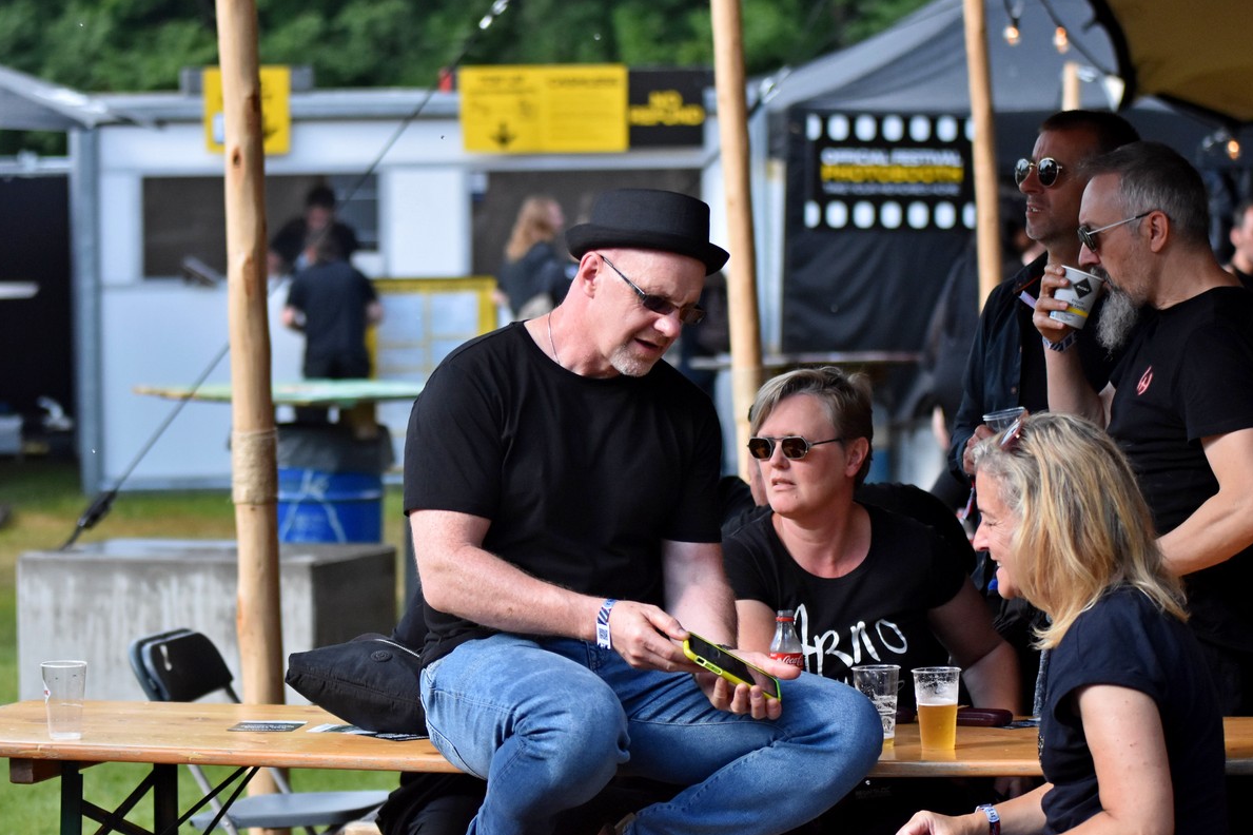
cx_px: 624
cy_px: 421
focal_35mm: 106
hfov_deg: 19.3
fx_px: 3688
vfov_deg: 12.9
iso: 1250
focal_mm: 70
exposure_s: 1/6400
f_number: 2.8
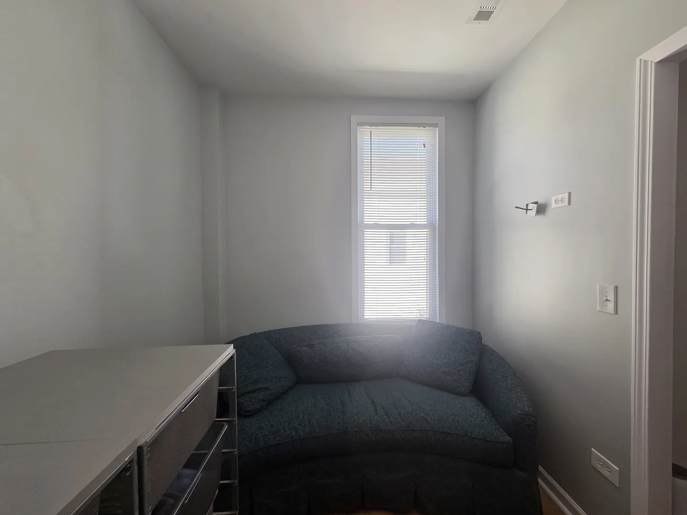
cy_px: 258
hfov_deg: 106.2
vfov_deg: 89.9
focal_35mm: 13
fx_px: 258
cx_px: 344
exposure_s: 1/120
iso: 160
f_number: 2.2
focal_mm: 2.2
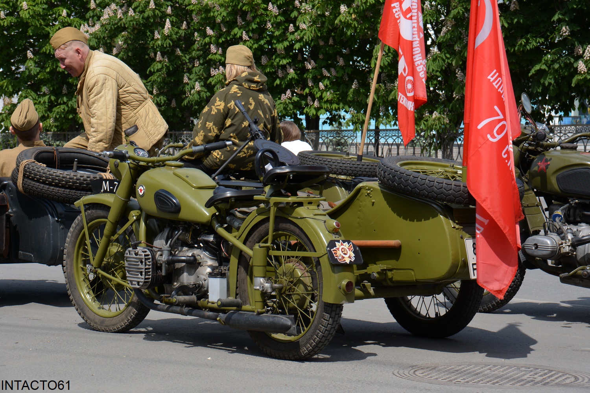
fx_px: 1524
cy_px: 196
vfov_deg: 14.7
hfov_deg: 21.9
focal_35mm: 93
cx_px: 295
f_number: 8
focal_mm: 62
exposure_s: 1/250
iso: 140
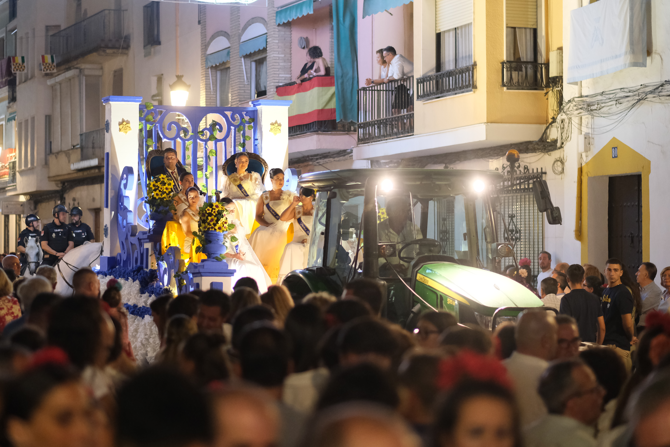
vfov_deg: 13.8
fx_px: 1842
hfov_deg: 20.6
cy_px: 187
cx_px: 281
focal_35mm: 99
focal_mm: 56
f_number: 1.4
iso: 2500
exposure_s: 1/125
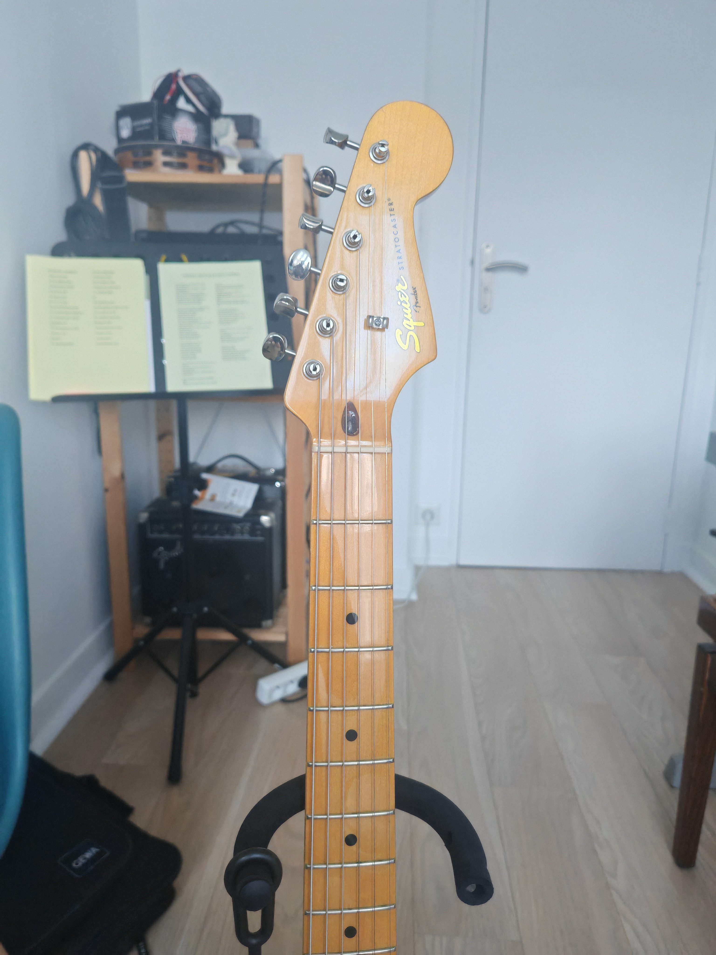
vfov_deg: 69.4
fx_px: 689
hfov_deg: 54.9
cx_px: 358
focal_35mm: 25
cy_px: 478
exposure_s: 1/50
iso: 500
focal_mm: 5.3
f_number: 1.9
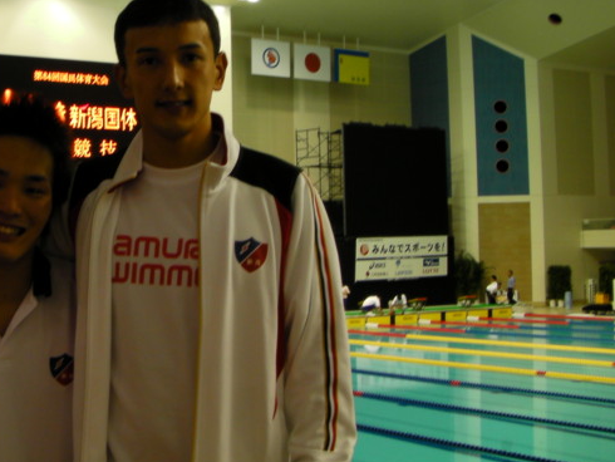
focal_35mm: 62
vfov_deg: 23.5
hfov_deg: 30.4
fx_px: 1102
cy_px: 133
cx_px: 124
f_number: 3.5
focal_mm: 6.3
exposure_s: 1/31.1
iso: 50
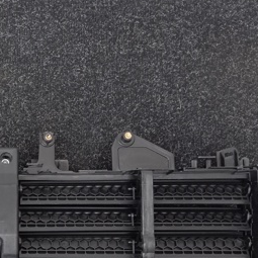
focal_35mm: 62
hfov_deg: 25.8
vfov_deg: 27.1
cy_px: 212
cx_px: -20
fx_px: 523
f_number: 1.8
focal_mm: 4.22
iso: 1207
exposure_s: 1/20
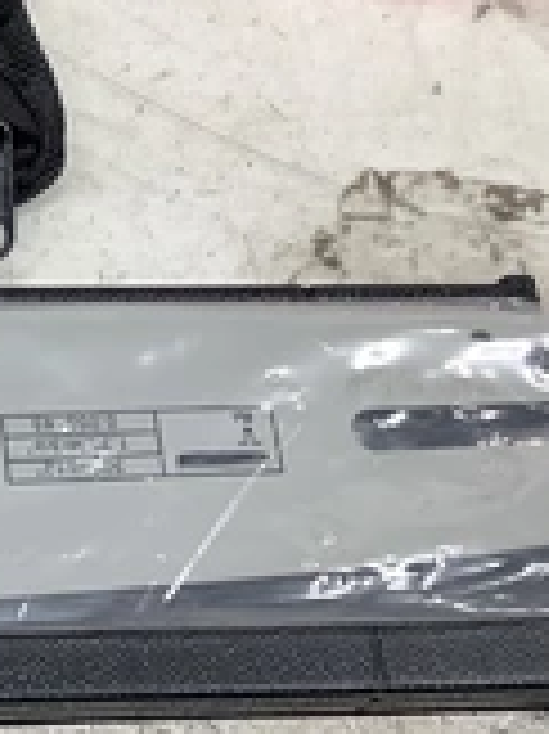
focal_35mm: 76
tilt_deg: -67.1
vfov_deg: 25.7
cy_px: 378
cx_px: -140
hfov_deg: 18.2
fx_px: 1609
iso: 50
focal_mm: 3.3
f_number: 2.4
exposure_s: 1/60
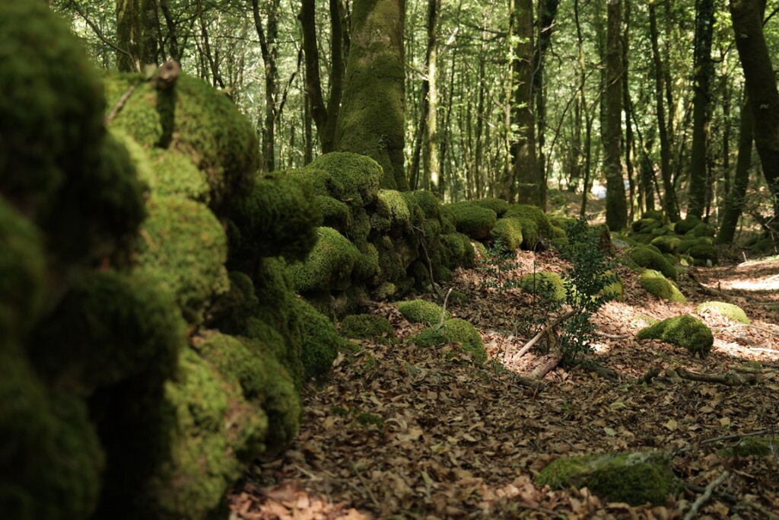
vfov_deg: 26.5
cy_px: 260
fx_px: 1104
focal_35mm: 51
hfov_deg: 38.9
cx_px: 390
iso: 800
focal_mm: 51
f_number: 5.3
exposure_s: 1/60
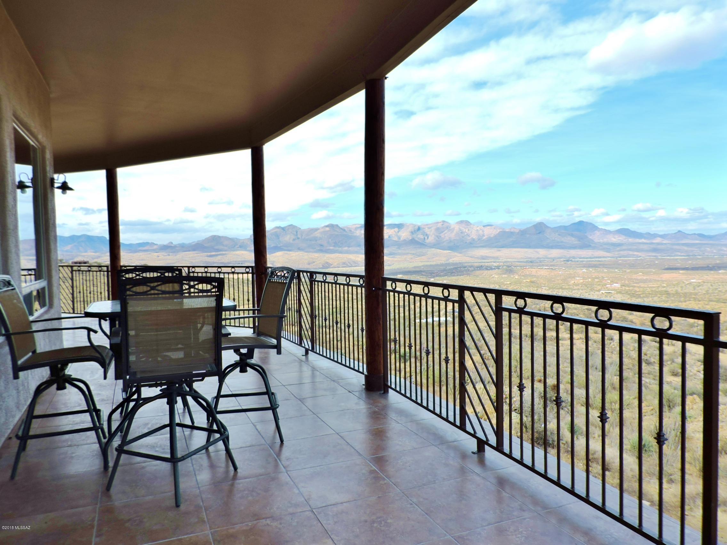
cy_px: 272
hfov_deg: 71.6
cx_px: 364
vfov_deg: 56.8
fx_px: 504
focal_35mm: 24
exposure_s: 1/800
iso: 100
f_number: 3
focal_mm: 4.3
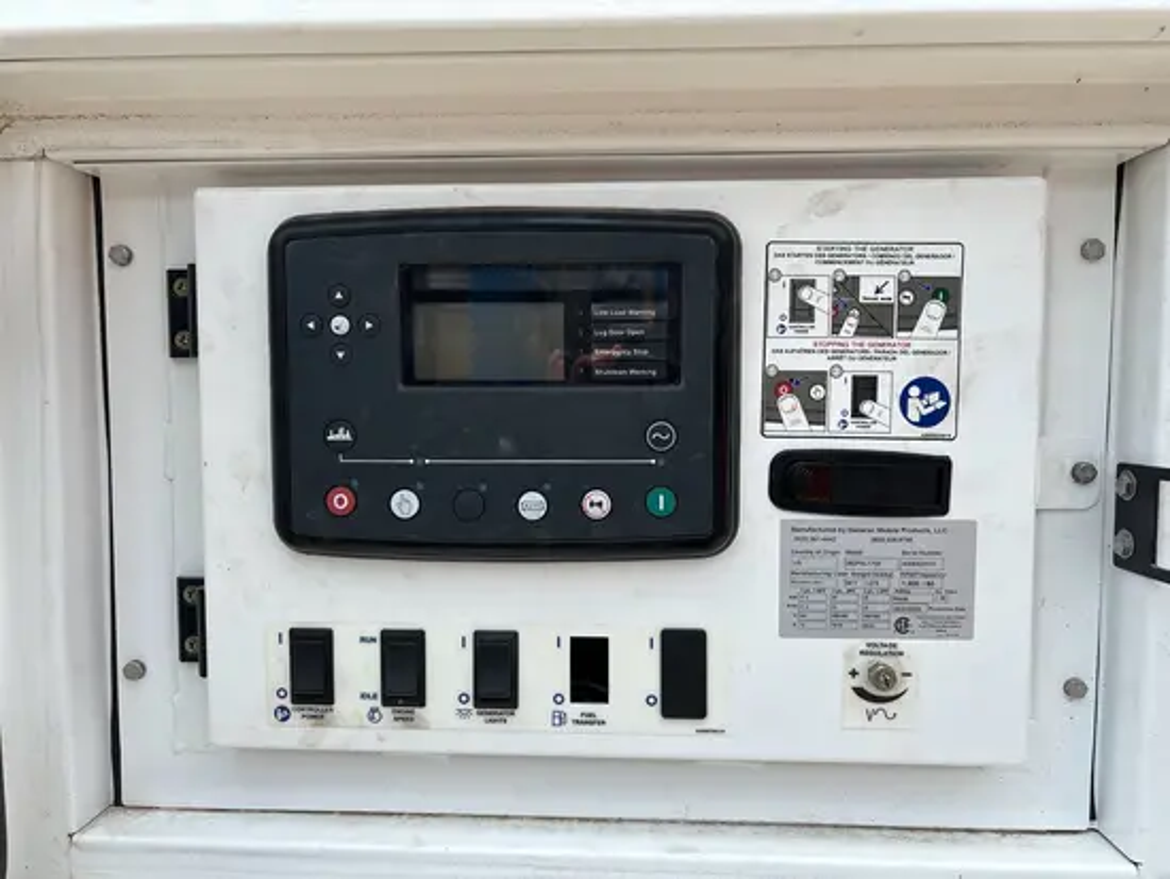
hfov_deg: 67.3
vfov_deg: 53.1
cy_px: 440
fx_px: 879
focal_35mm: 26
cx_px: 585
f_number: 1.6
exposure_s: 1/1949
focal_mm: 5.96
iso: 50
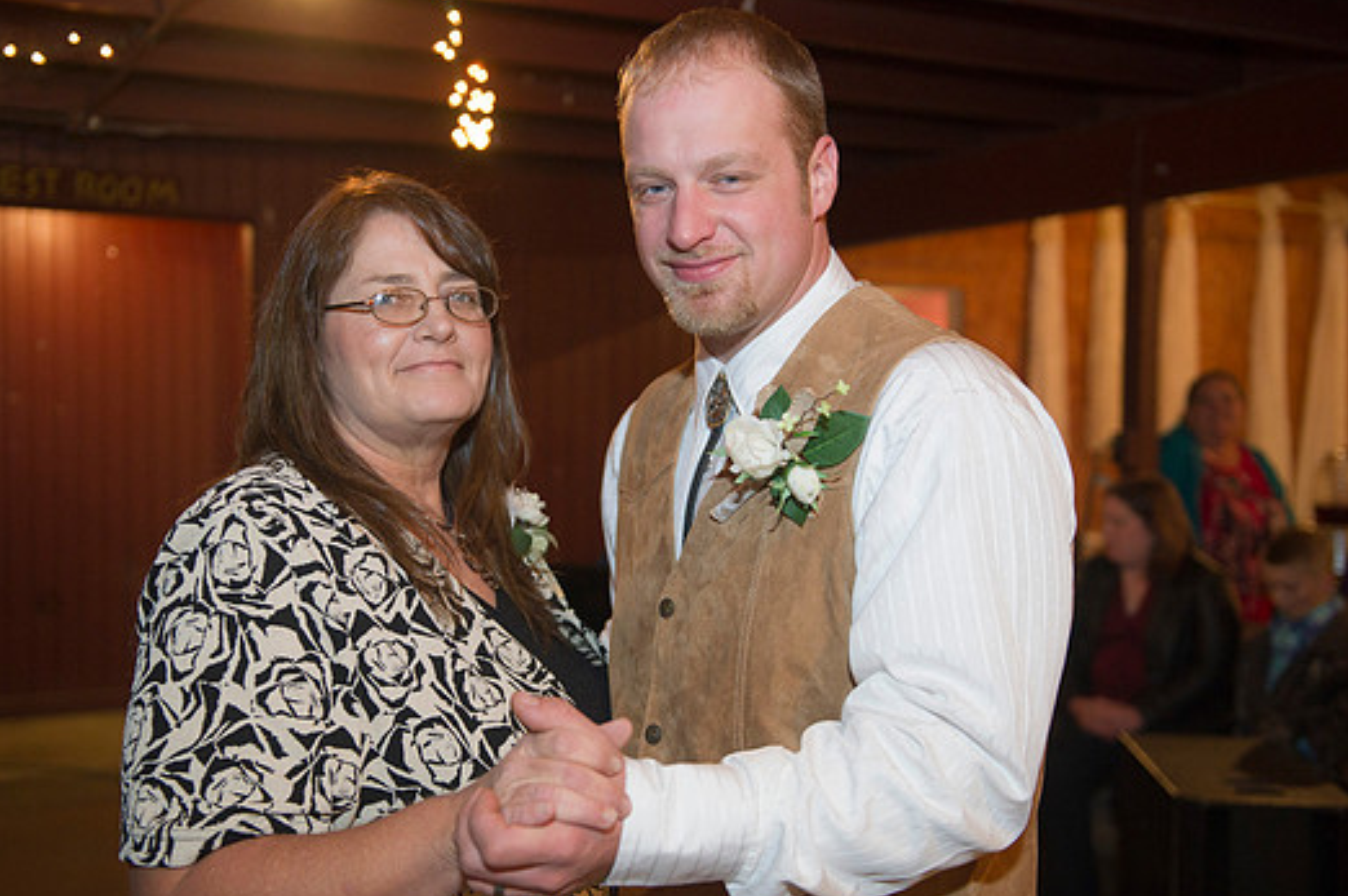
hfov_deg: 48.5
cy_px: 460
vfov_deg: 33.3
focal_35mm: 40
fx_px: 1496
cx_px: 640
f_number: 2.8
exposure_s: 1/80
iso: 1600
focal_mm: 36
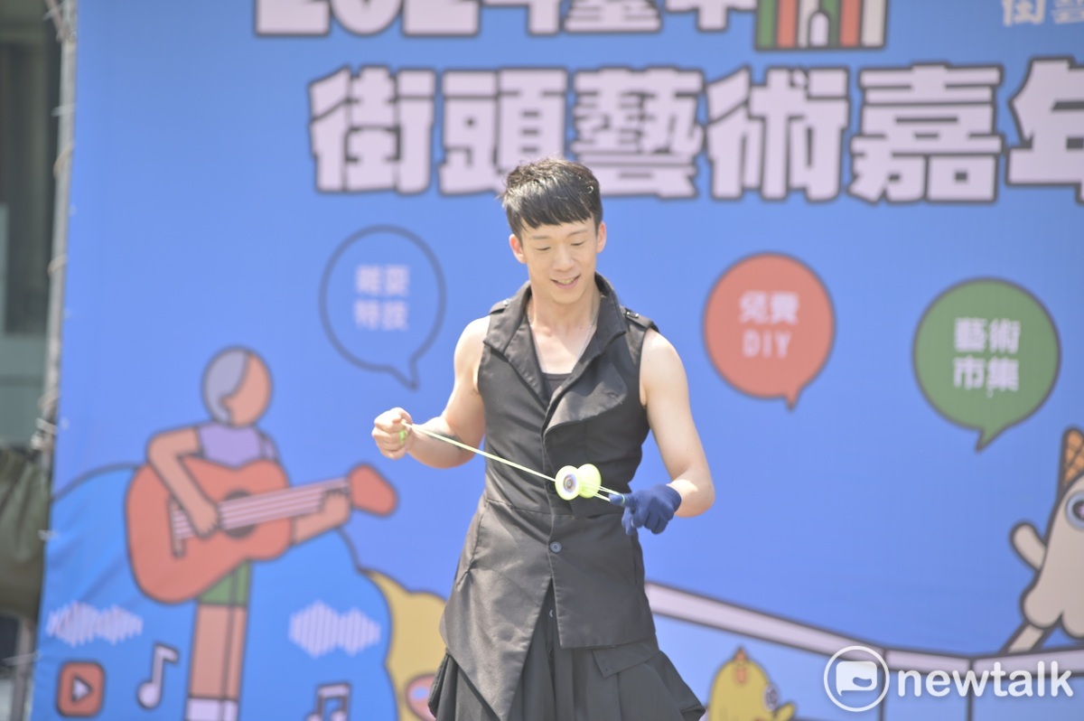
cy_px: 360
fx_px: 3580
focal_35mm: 119
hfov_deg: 17.2
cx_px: 542
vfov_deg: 11.5
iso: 125
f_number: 2.8
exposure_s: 1/400
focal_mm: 119
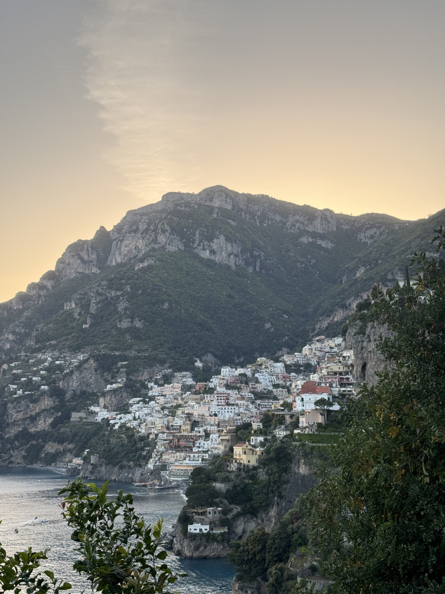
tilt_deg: +9.4
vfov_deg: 39.7
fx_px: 823
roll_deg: -1.0
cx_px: 222
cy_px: 297
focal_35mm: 48
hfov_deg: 30.3
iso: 64
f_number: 1.78
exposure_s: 1/876
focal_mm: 6.76
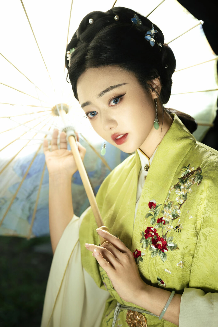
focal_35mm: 64
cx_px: 109
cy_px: 164
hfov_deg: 21.3
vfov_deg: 31.4
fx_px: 581
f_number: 4
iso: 125
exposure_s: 1/160
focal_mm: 64
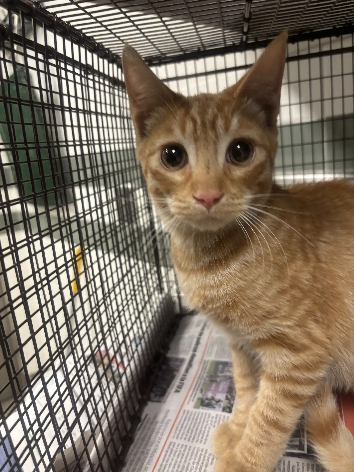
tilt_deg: -7.2
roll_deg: +2.0
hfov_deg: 53.1
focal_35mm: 26
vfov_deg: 67.3
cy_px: 236
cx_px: 177
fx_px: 355
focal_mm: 5.96
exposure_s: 1/60
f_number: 1.6
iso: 400
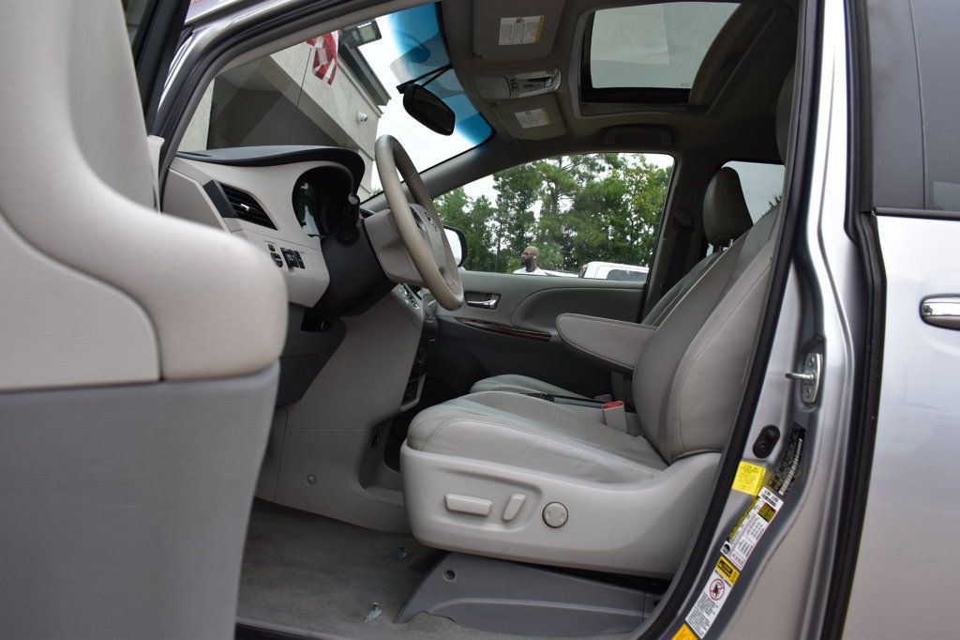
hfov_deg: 67.4
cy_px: 320
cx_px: 480
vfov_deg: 47.9
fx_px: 720
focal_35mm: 27
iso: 400
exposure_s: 1/100
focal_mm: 18
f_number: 9
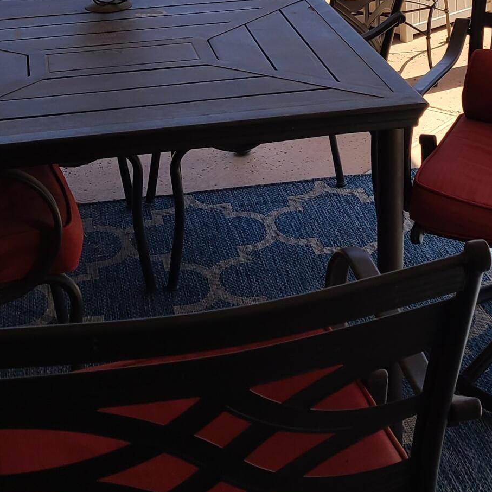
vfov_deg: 21.4
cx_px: 292
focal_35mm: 76
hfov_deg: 22.7
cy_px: -70
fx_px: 1222
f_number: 1.8
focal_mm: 5.4
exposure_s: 1/1770
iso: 40
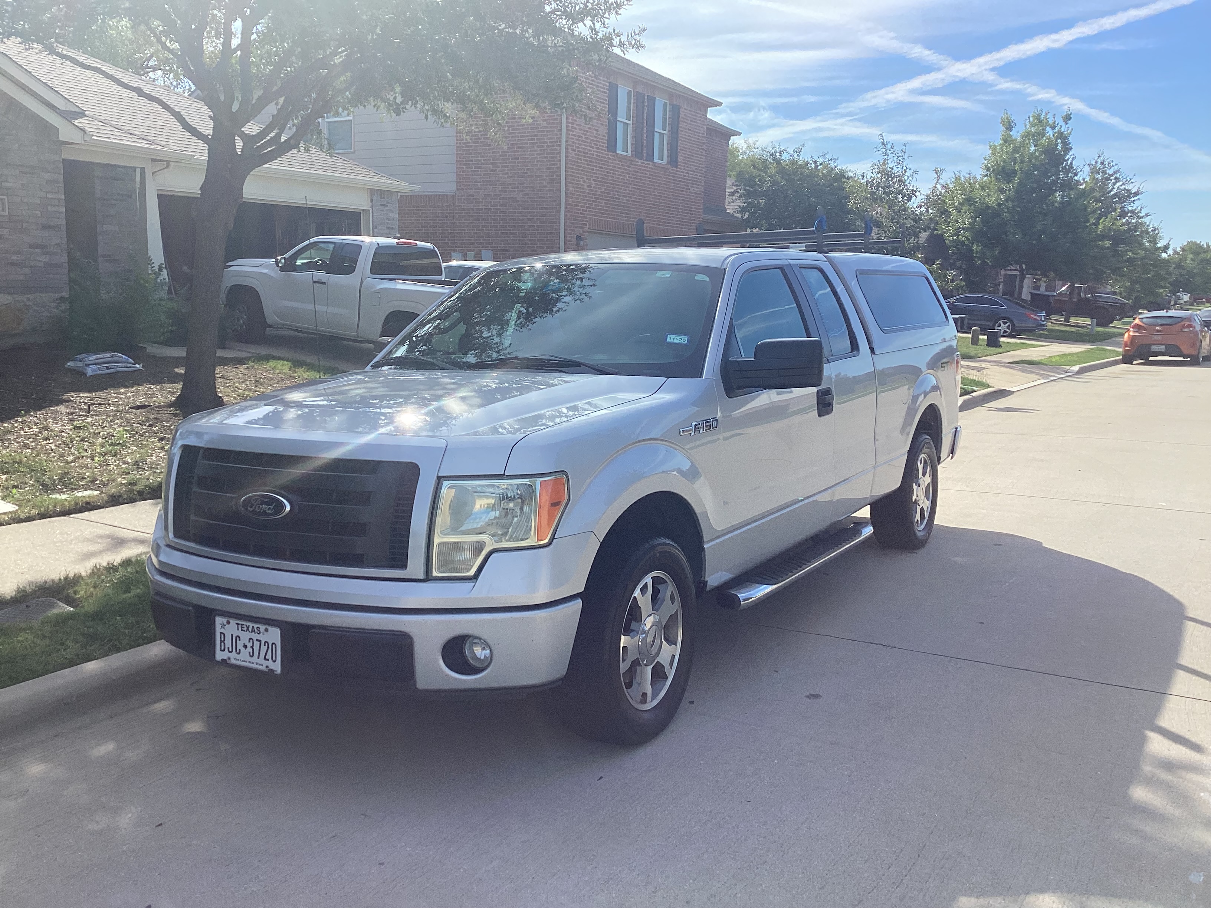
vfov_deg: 45.4
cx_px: 606
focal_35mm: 31
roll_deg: -2.0
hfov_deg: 58.4
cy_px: 454
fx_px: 1084
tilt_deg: -7.0
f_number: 2.4
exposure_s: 1/981
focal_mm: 3.3
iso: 25
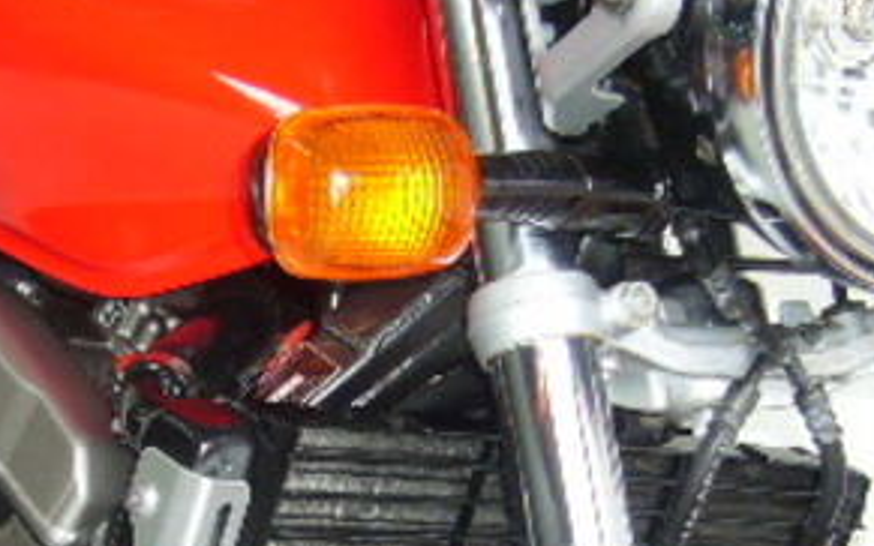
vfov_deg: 12.7
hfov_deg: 20.4
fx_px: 2430
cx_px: 351
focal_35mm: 102
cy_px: 507
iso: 100
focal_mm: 5.8
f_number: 2.8
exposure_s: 1/30
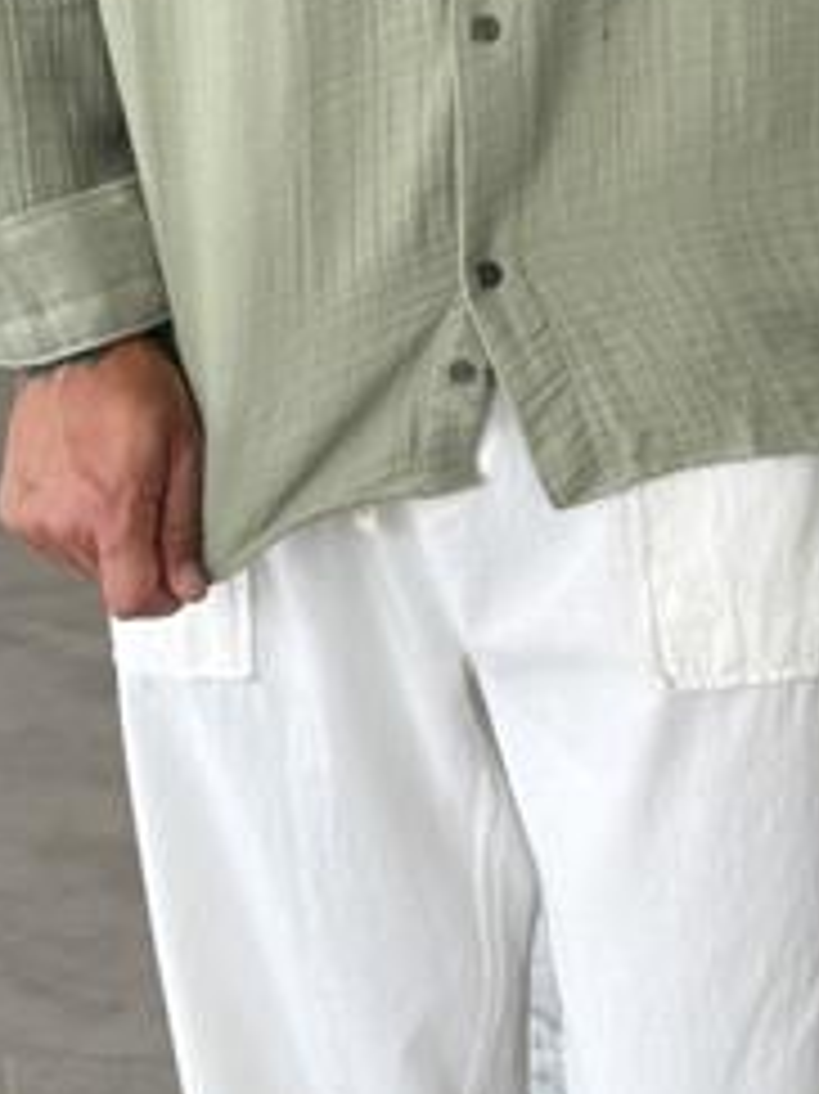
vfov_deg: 24.7
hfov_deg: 18.6
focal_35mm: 79
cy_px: 437
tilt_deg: -13.6
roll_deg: +0.6
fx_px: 2494
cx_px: 441
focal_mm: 6.76
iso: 80
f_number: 1.78
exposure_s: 1/305
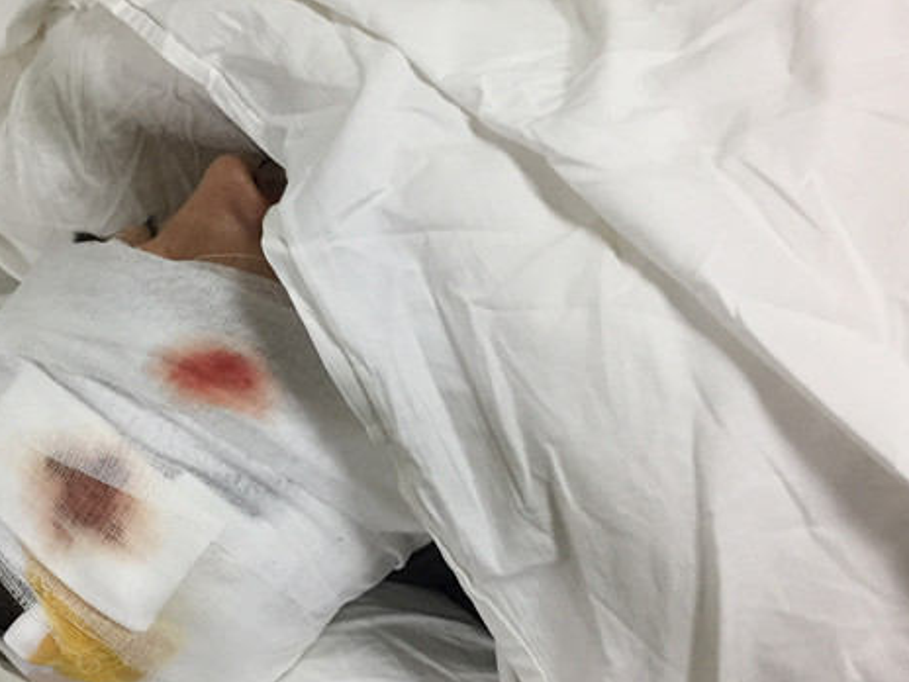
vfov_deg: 29.1
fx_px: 1313
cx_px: 272
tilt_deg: -56.5
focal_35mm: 50
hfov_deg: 37.6
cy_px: 365
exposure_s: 1/33
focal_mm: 4.15
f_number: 2.2
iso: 125
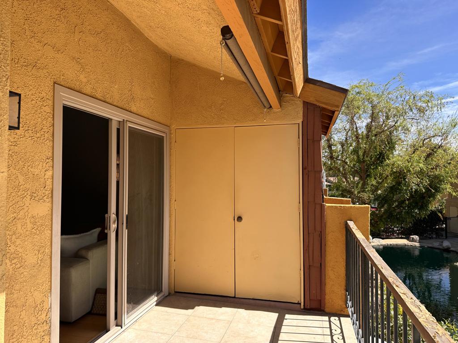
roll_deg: +0.4
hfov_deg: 71.6
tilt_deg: +2.9
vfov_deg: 56.8
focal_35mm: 24
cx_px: 229
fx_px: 318
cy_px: 172
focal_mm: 6.86
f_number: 1.78
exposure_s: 1/2353
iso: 80
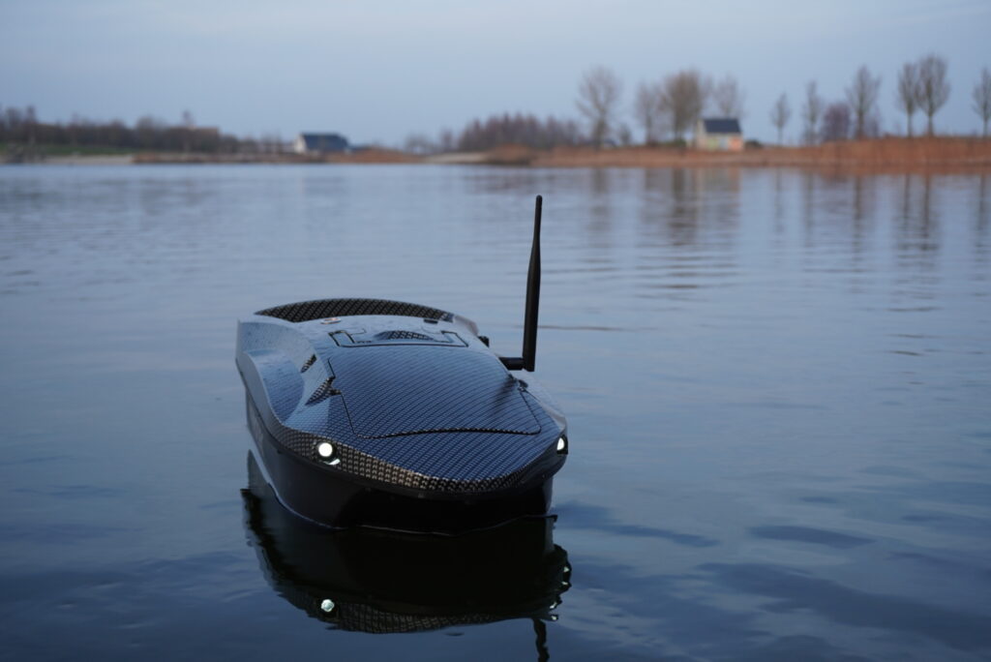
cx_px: 496
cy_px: 331
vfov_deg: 28.1
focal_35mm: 48
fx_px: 1322
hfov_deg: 41.1
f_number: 5
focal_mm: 32
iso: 320
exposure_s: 1/160
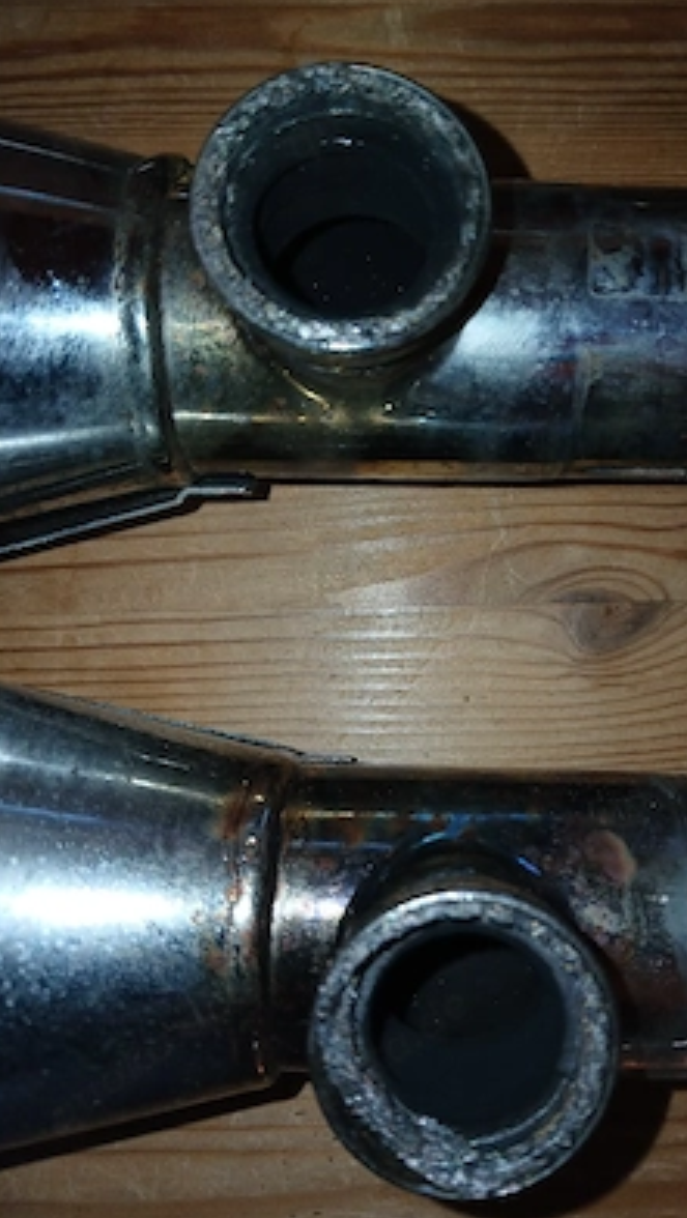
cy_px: 609
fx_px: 970
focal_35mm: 30
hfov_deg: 38.7
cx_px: 445
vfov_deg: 64.3
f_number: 1.8
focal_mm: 3.98
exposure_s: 1/101
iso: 32
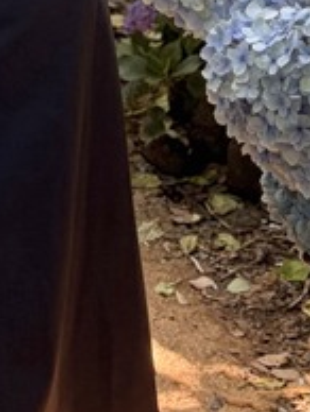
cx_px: -40
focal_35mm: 134
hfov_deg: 10.9
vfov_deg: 13.9
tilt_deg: -7.9
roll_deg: +1.2
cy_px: -183
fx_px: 1597
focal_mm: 5.96
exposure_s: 1/170
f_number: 1.6
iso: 50
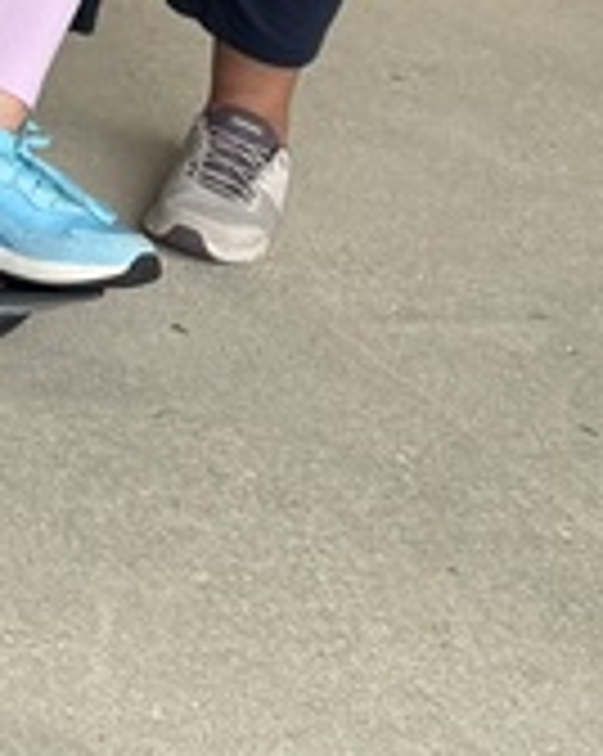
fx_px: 3196
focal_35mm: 143
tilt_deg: -13.9
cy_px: -634
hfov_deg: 7.8
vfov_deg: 12.3
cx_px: -1665
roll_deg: -2.9
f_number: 1.78
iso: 125
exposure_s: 1/121
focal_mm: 6.76
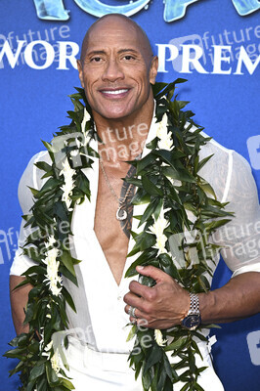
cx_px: 130
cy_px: 196
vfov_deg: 20.2
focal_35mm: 101
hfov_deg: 13.5
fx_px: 1096
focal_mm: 101
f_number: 6.3
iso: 1000
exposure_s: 1/250
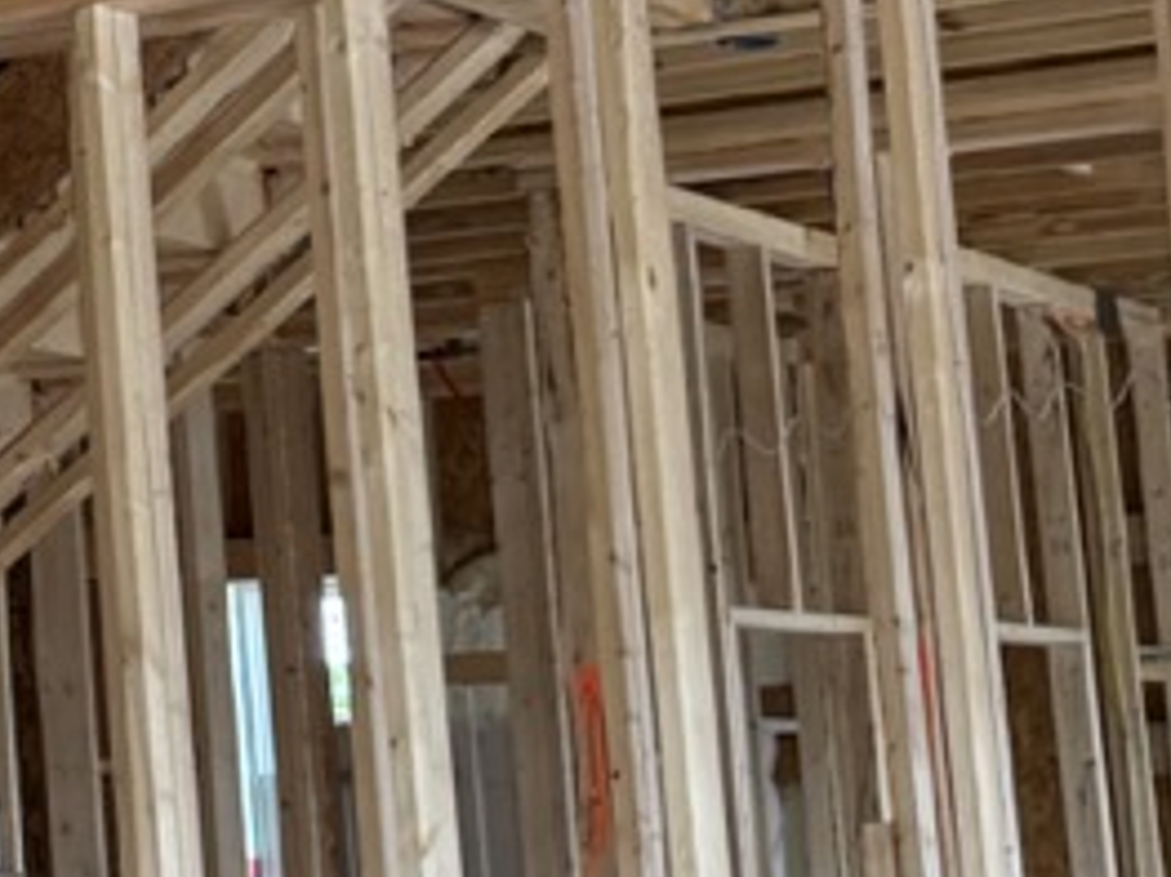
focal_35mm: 117
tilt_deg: +11.1
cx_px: -971
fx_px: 3956
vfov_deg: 12.6
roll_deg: +1.6
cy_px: 93
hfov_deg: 14.6
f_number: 1.78
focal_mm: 6.76
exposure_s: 1/126
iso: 200
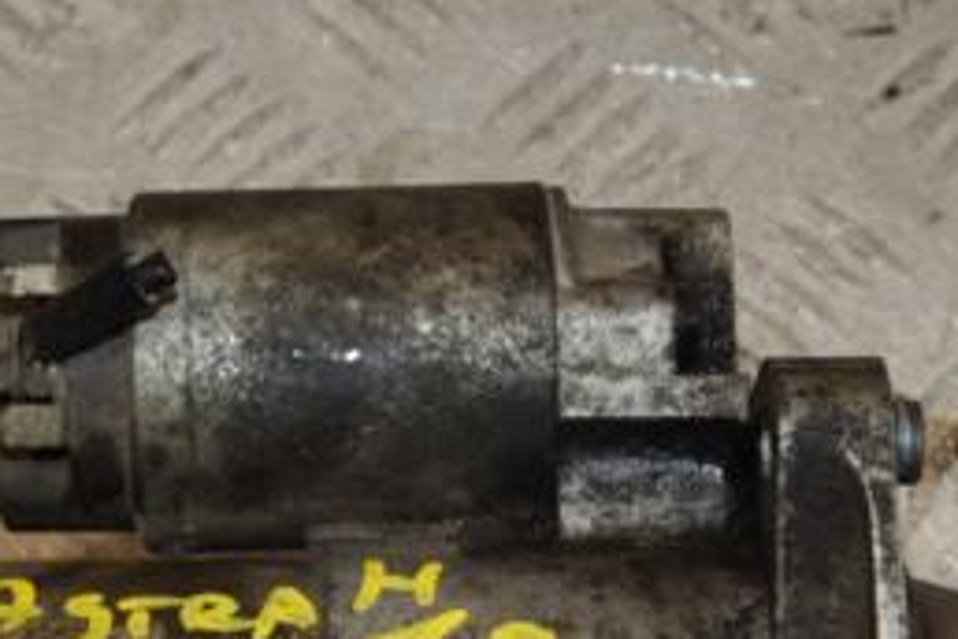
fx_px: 3251
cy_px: 698
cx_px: 338
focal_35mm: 122
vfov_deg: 11.1
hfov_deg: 16.7
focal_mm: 35
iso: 800
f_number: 8
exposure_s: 1/200
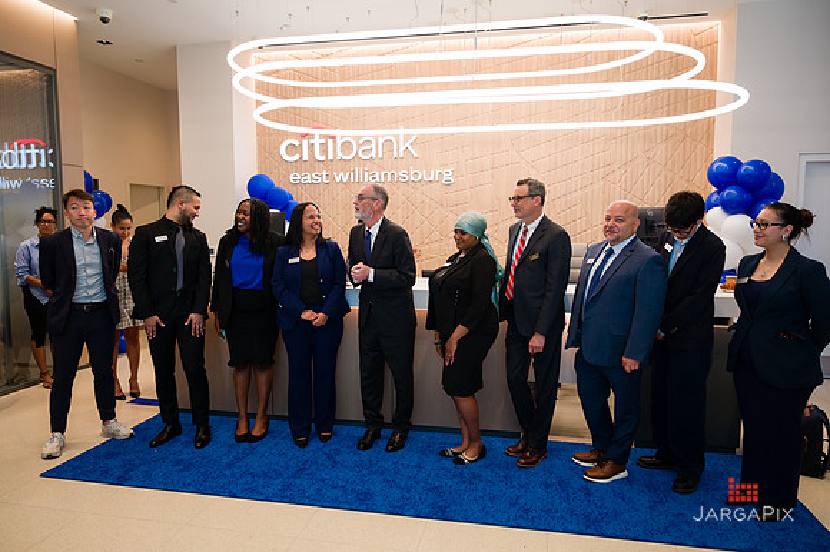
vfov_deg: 52.4
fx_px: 561
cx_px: 415
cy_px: 276
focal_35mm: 24
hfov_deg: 73.0
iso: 400
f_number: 3.2
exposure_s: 1/200
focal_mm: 24
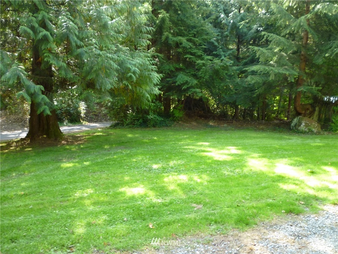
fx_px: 283
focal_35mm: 29
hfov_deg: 61.7
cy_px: 127
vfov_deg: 48.2
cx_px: 169
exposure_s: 1/30
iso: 160
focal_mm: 5.2
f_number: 3.3
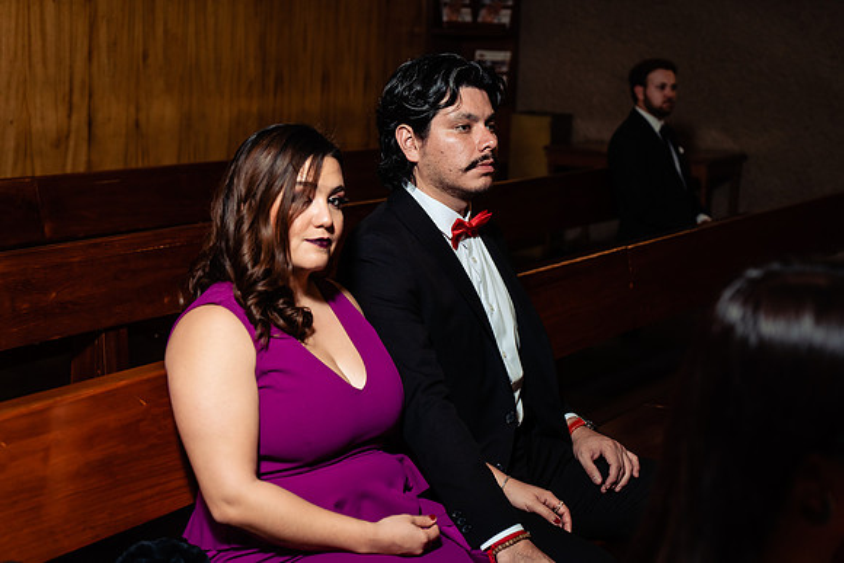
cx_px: 422
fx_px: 1383
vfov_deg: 23.0
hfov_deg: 33.9
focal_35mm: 59
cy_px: 282
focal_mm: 59
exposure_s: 1/160
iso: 1250
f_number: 4
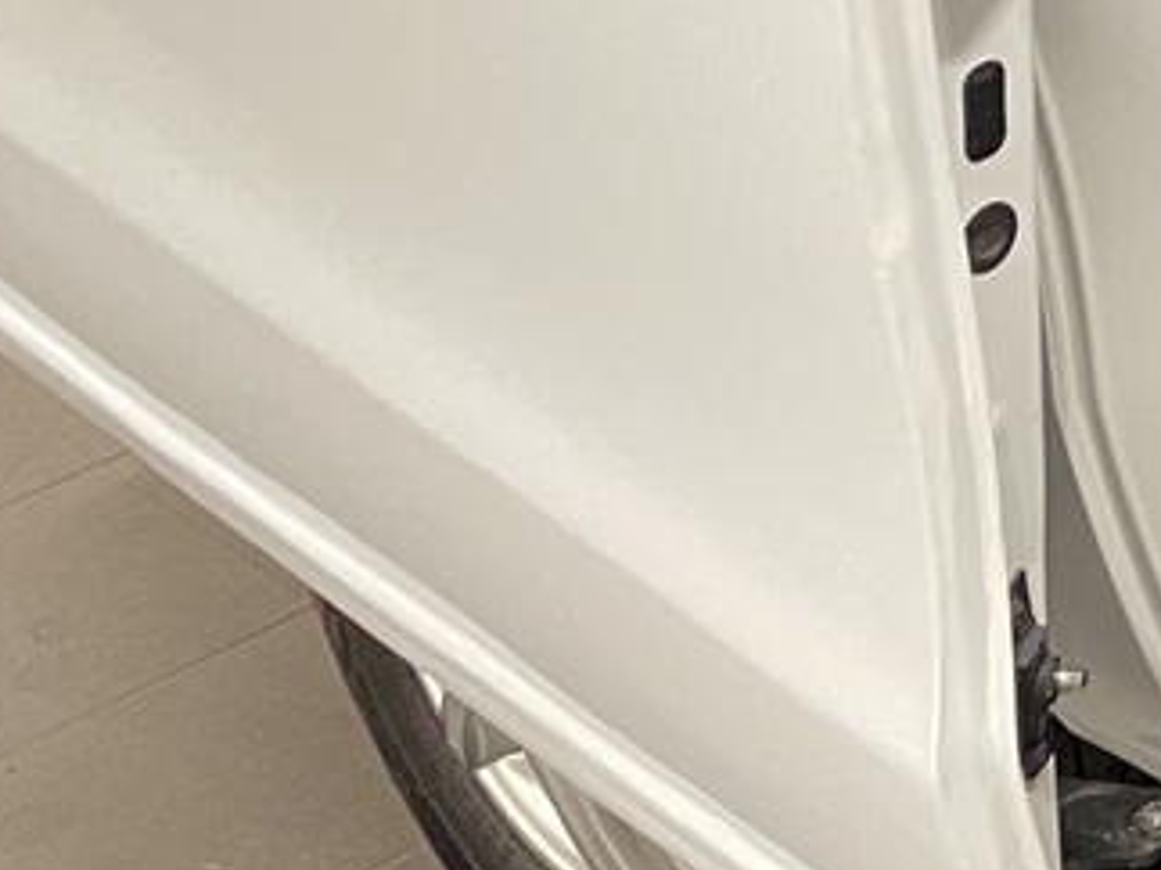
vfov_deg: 11.3
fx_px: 3889
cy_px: -967
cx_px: 2362
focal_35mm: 116
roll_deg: +1.8
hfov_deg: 14.1
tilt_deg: -10.7
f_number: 1.6
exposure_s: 1/33
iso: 400
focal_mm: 4.2
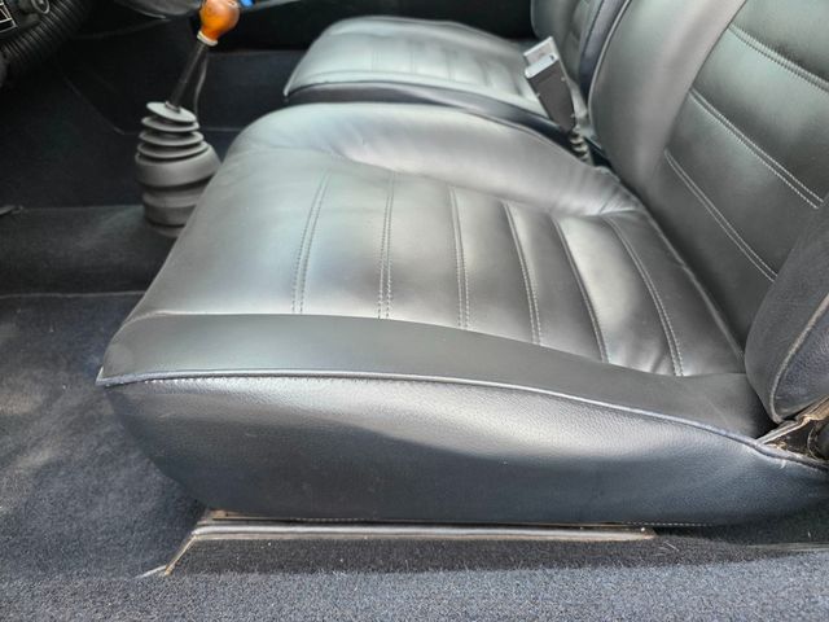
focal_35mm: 23
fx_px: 551
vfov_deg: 58.9
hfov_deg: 73.9
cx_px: 414
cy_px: 311
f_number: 1.7
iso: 160
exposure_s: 1/180
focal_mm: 6.3
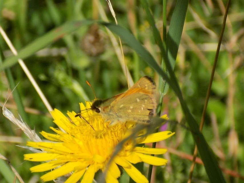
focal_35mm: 118
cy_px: 92
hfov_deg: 16.7
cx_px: 122
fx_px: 832
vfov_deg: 12.6
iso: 80
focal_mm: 20.9
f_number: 4.8
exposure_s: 1/400
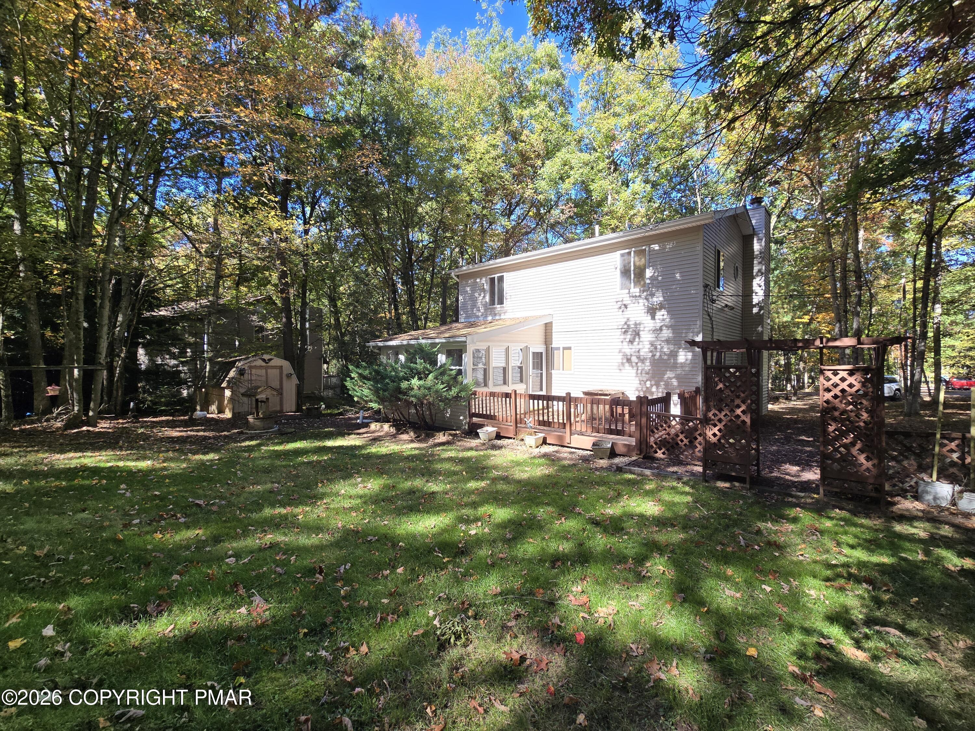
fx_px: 366
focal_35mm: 13
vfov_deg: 89.9
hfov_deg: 106.2
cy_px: 366
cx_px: 488
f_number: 2.2
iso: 50
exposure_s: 1/289
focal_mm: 2.2
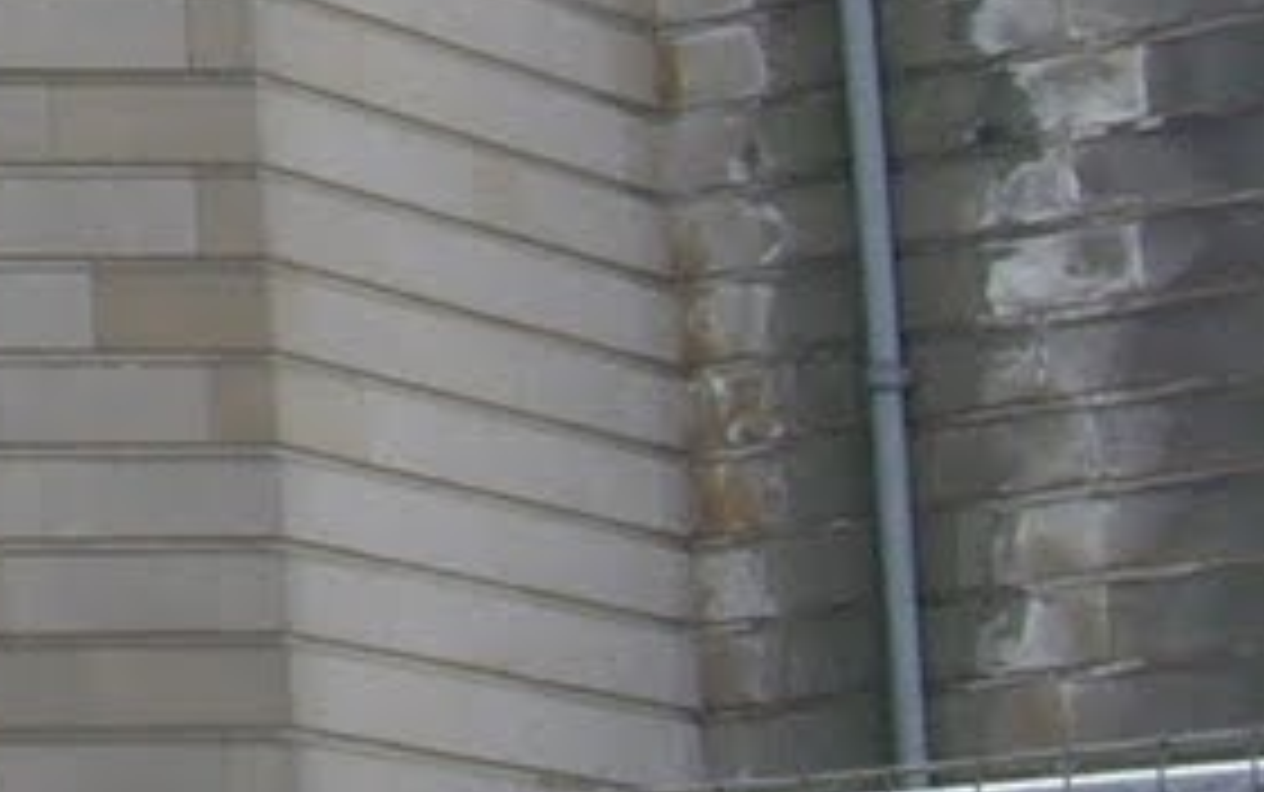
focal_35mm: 235
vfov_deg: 5.6
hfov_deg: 8.6
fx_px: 8100
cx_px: -859
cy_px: -279
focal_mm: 6.6
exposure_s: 1/180
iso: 80
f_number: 6.3
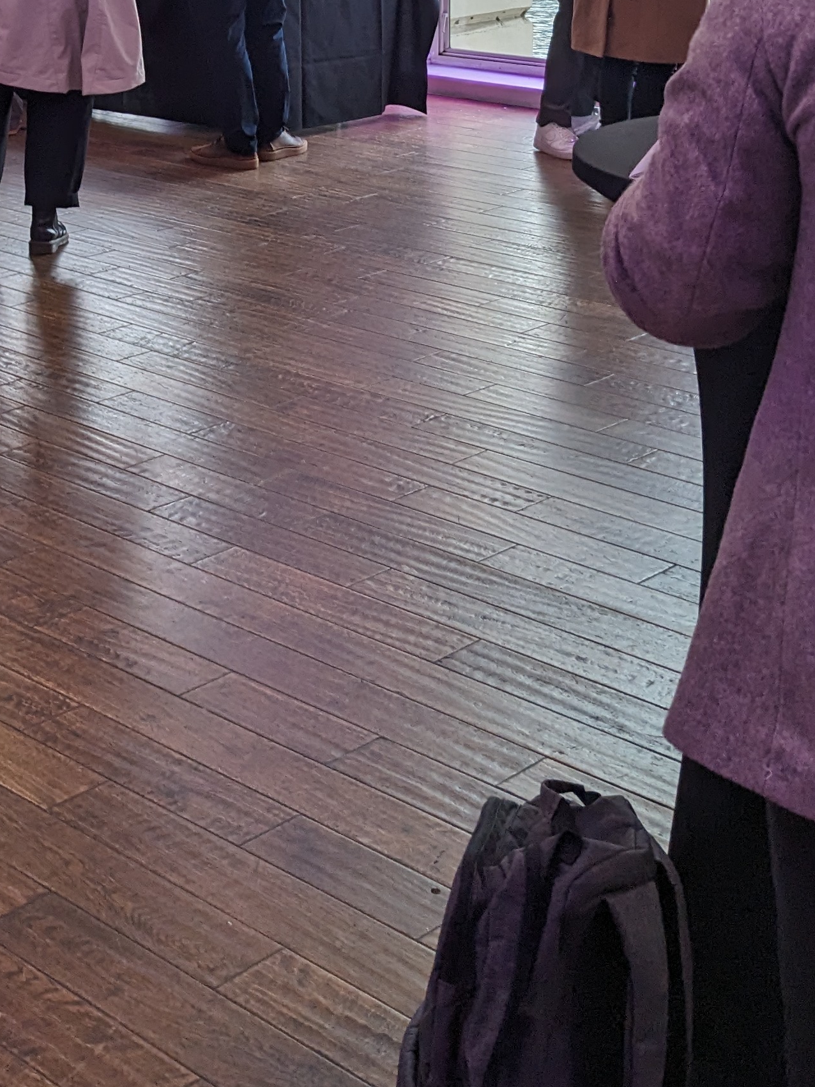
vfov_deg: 27.8
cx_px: 8
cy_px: -95
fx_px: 2009
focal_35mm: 64
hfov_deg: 22.1
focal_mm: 4.38
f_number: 1.73
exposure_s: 1/33.3
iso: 56
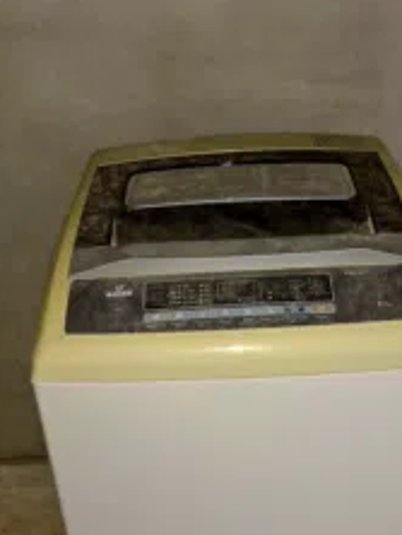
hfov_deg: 32.1
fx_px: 695
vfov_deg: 41.9
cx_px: 248
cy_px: 311
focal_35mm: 45
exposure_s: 1/33
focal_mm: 4.69
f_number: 1.8
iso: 250
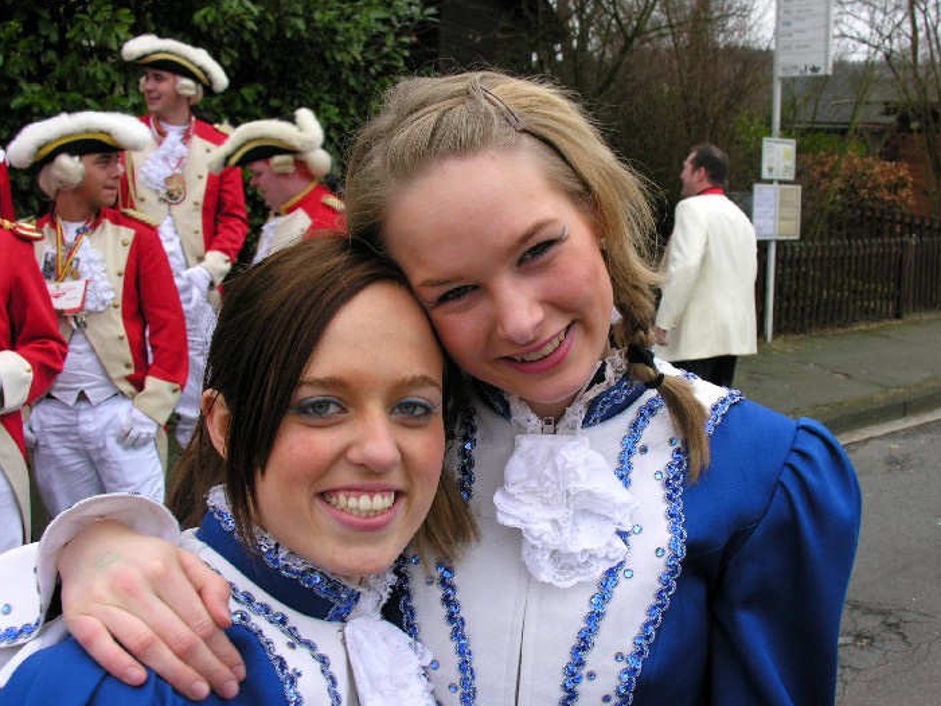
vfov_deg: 36.0
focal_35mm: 40
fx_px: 1087
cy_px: 347
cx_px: 515
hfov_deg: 46.7
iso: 50
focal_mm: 8.9
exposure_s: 1/84.2
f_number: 4
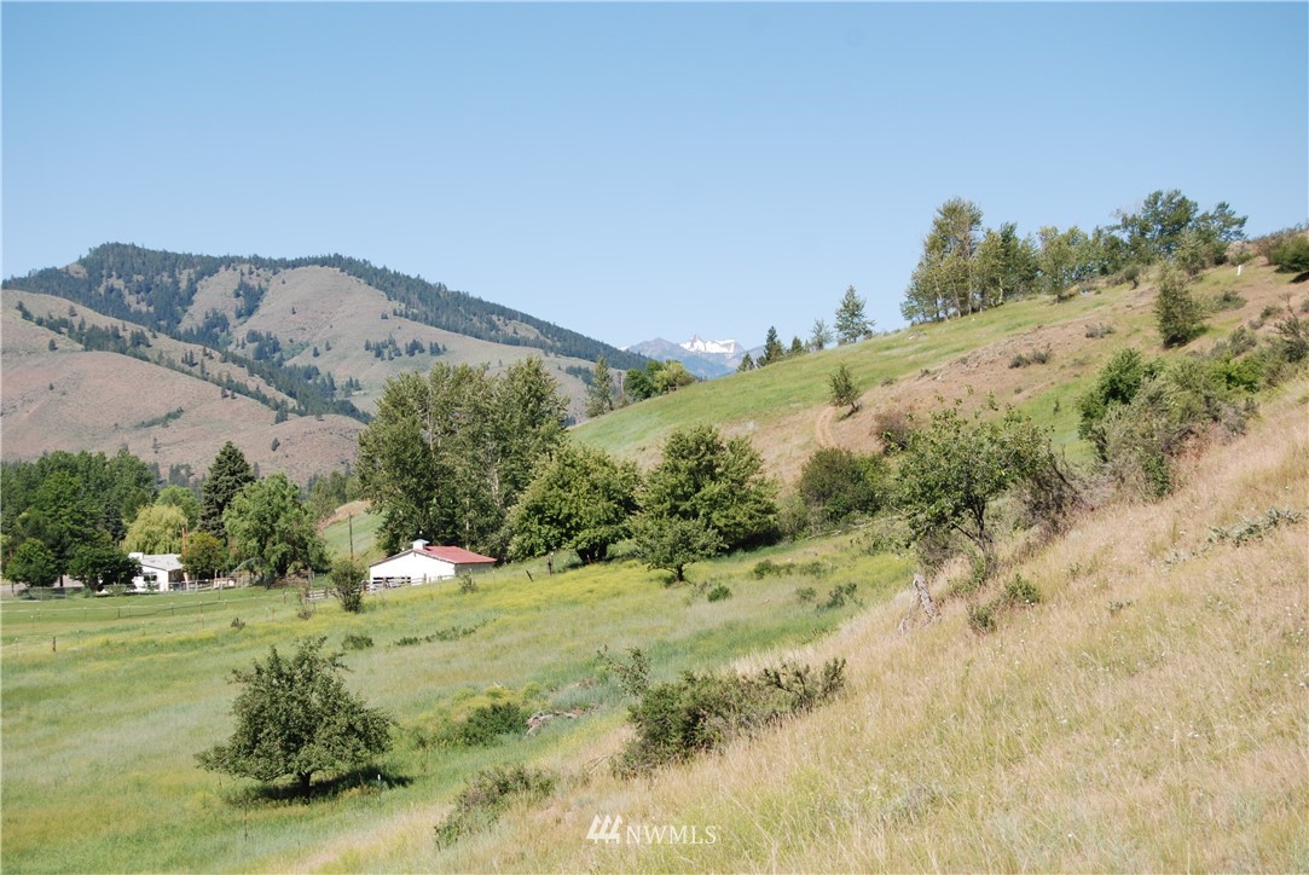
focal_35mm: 69
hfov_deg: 29.2
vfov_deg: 19.8
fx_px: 2511
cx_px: 654
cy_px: 438
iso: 100
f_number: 8
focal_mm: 46
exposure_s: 1/250
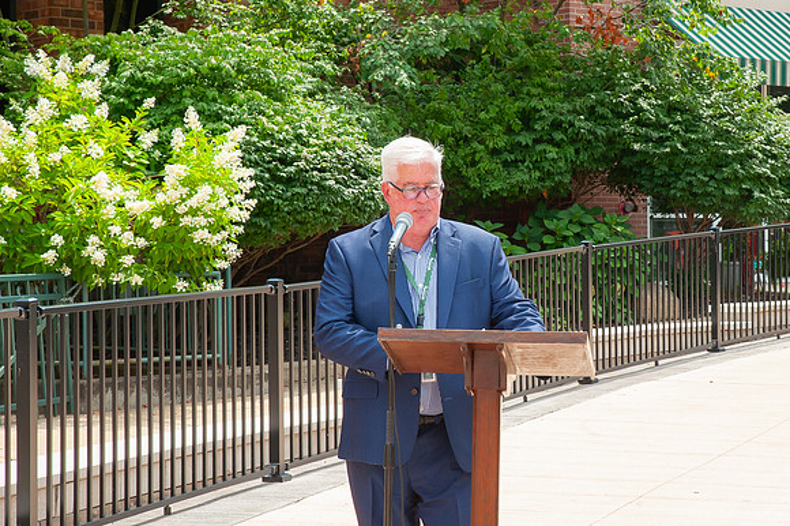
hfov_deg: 20.3
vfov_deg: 13.6
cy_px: 282
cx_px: 532
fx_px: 2199
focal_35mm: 100
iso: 400
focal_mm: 70
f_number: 16
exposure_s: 1/200
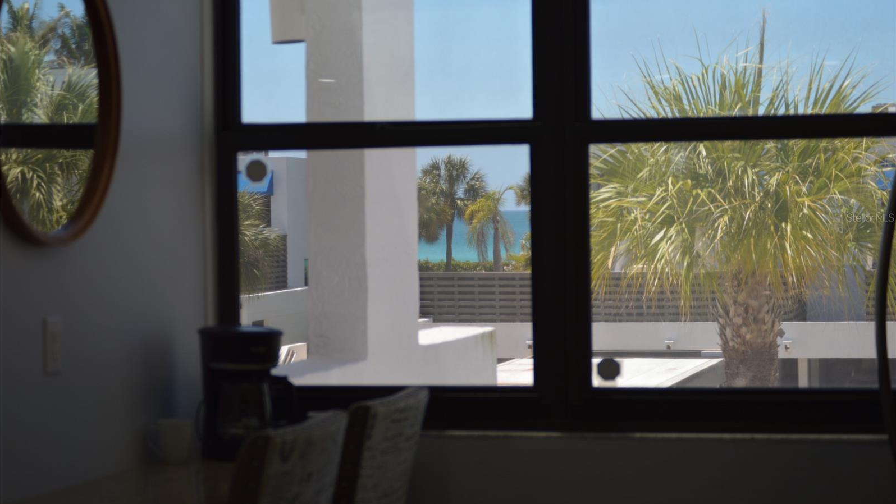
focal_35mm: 87
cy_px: 217
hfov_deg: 24.6
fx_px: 2056
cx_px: 447
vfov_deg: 14.0
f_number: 4
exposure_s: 1/320
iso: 100
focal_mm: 55
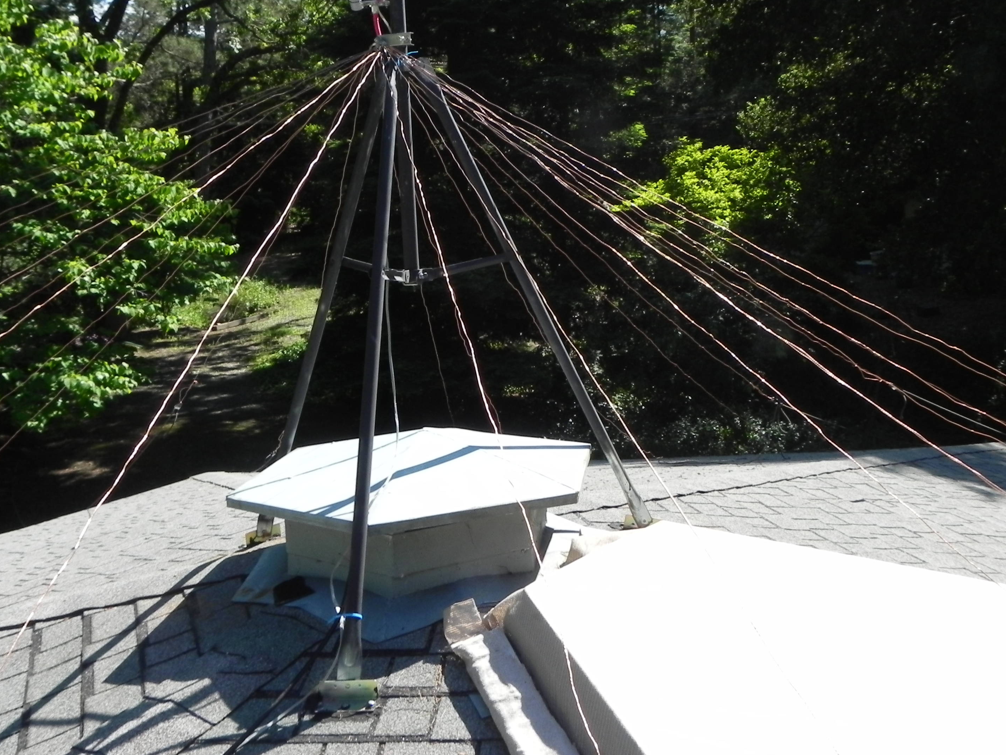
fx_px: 1075
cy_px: 289
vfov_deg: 38.4
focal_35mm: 37
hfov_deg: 50.0
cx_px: 578
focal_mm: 5.2
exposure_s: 1/215
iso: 160
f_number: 5.6
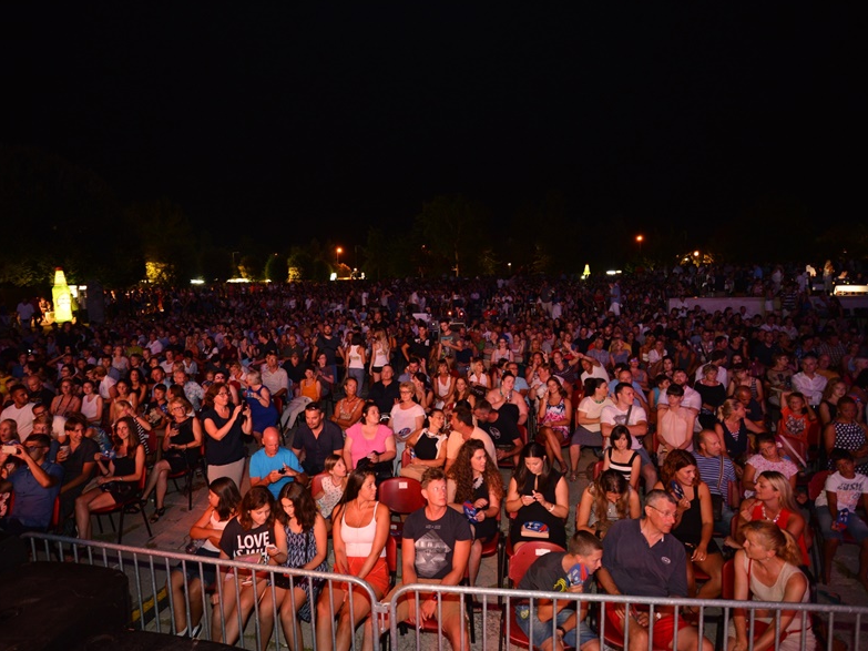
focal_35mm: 21
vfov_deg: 63.4
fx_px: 526
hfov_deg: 78.9
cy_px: 320
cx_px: 407
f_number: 3.5
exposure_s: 1/25
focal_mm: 19
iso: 1600
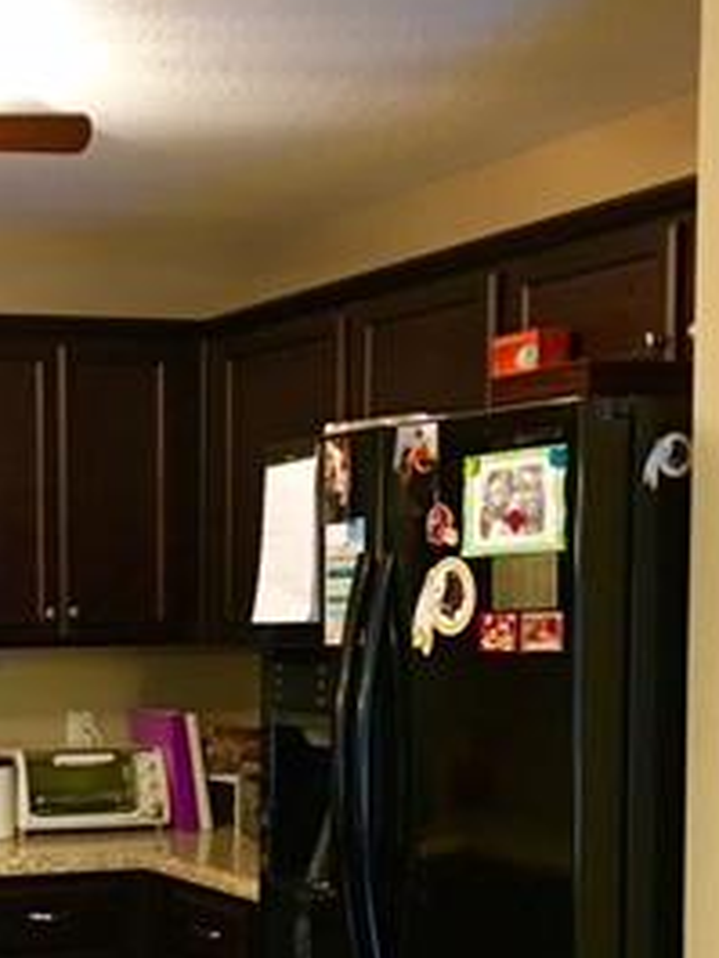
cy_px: 737
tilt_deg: -2.8
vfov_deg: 27.3
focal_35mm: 70
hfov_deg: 19.9
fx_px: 1937
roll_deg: +1.2
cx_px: -123
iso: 100
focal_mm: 4.15
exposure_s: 1/10
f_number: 2.2
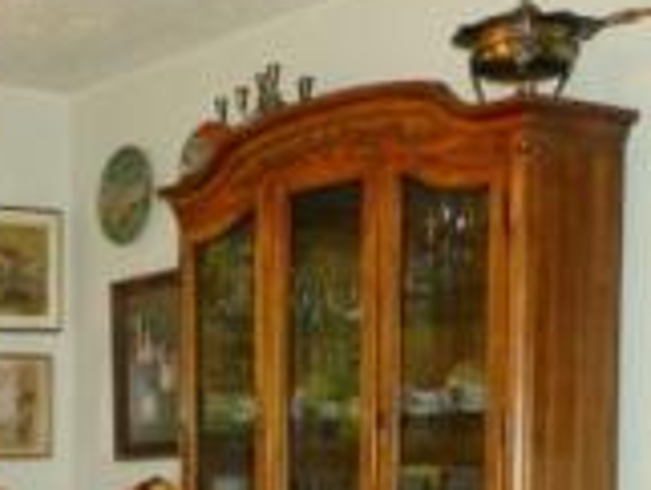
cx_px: 77
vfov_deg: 16.8
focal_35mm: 83
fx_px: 1562
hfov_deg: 23.0
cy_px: 632
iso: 200
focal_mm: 4
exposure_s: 1/60
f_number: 3.4
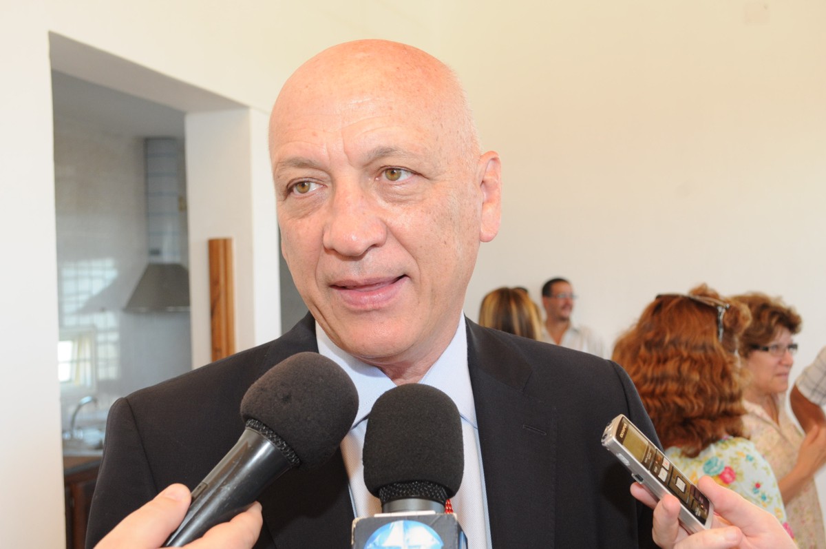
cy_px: 274
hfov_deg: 41.2
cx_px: 413
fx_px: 1100
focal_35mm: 48
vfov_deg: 28.0
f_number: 6.3
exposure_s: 1/60
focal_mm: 32
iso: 640
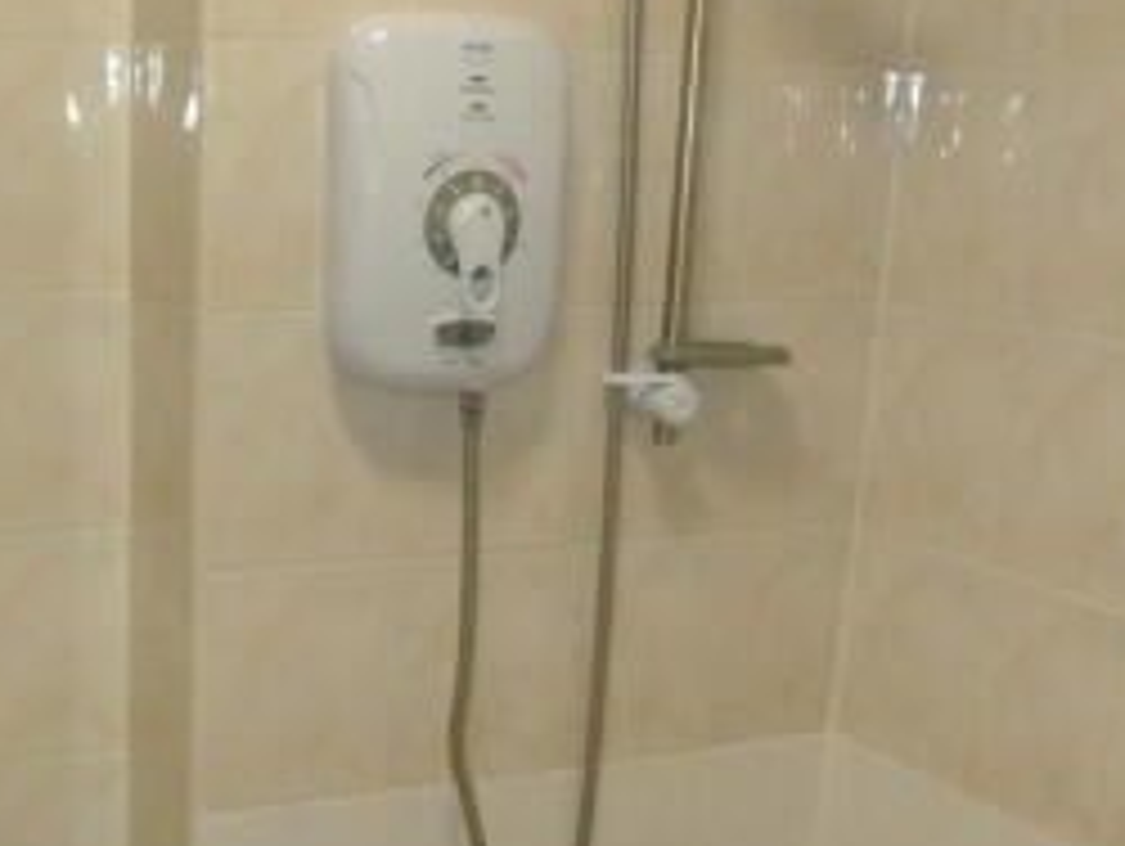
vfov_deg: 27.3
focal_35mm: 53
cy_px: 619
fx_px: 1724
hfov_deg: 34.6
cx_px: 162
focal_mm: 11
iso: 3200
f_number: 3.5
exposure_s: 1/60
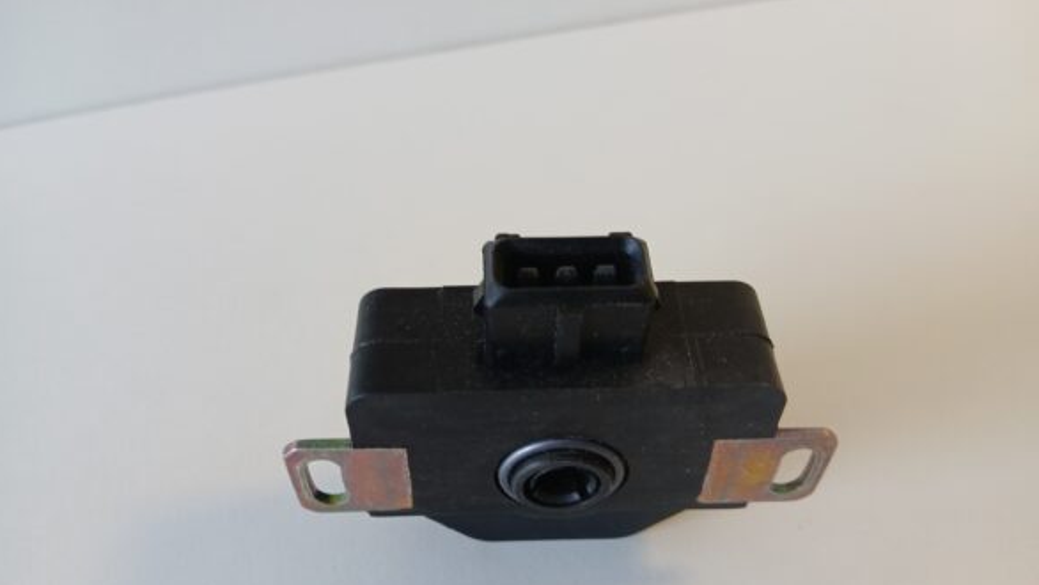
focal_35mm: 29
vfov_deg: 40.0
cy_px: 355
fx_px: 799
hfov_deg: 66.1
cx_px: 521
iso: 64
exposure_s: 1/50
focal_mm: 3.98
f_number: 1.8
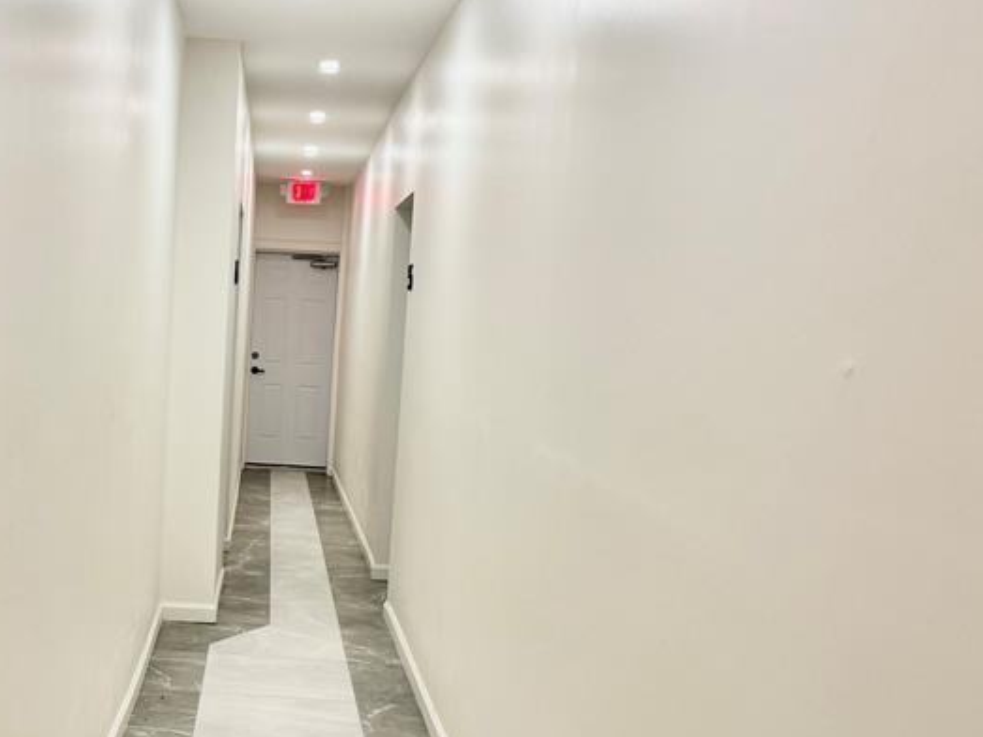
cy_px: 444
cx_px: 250
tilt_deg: -6.3
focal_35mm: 47
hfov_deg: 39.4
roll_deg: -3.4
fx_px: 1334
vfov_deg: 30.8
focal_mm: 6.76
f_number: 1.78
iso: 160
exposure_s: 1/60
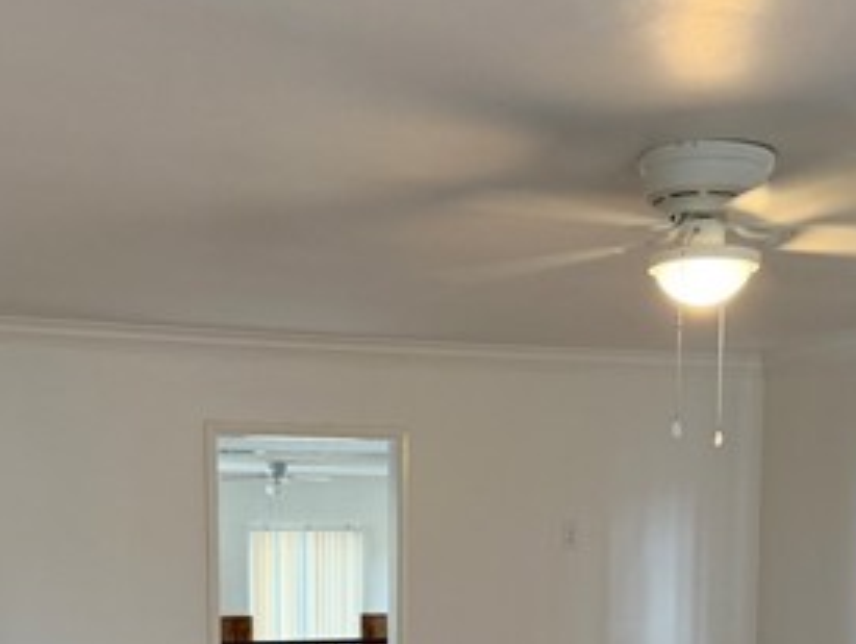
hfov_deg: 34.3
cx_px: 440
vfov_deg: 25.0
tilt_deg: -4.6
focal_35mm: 56
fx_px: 1386
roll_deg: +0.3
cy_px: 631
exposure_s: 1/60
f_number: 1.78
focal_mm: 6.76
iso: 250
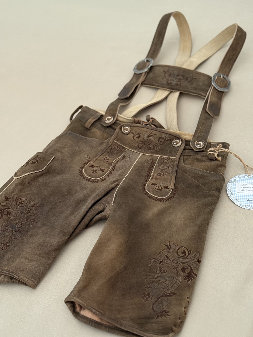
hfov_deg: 30.3
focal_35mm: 48
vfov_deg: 39.7
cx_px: 126
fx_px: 468
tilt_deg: -46.3
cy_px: 168
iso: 250
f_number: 1.78
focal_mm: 6.76
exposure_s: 1/43
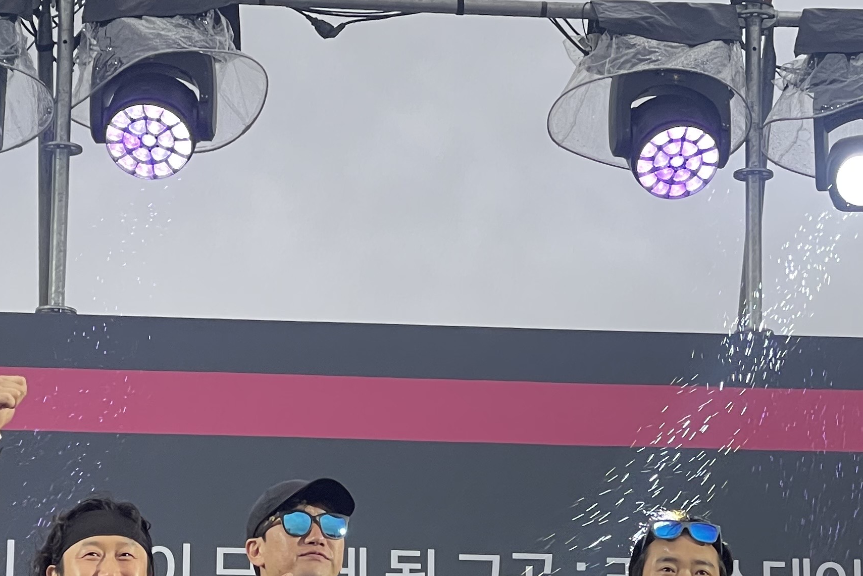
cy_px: 540
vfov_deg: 8.7
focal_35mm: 157
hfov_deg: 13.1
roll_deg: -0.5
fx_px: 3764
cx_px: 535
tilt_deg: +12.7
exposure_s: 1/77
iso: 80
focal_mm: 7.5
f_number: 2.2
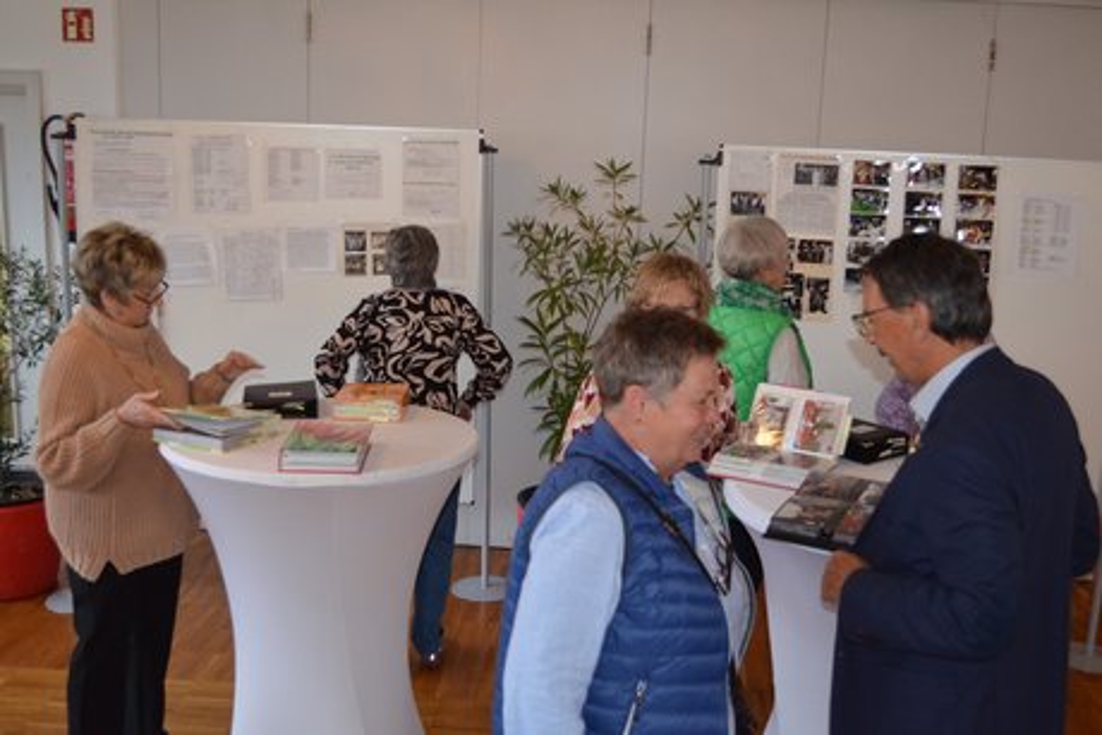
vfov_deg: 36.9
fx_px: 1102
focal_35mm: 36
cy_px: 368
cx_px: 551
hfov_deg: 53.1
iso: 1600
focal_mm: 24
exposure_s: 1/60
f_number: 4
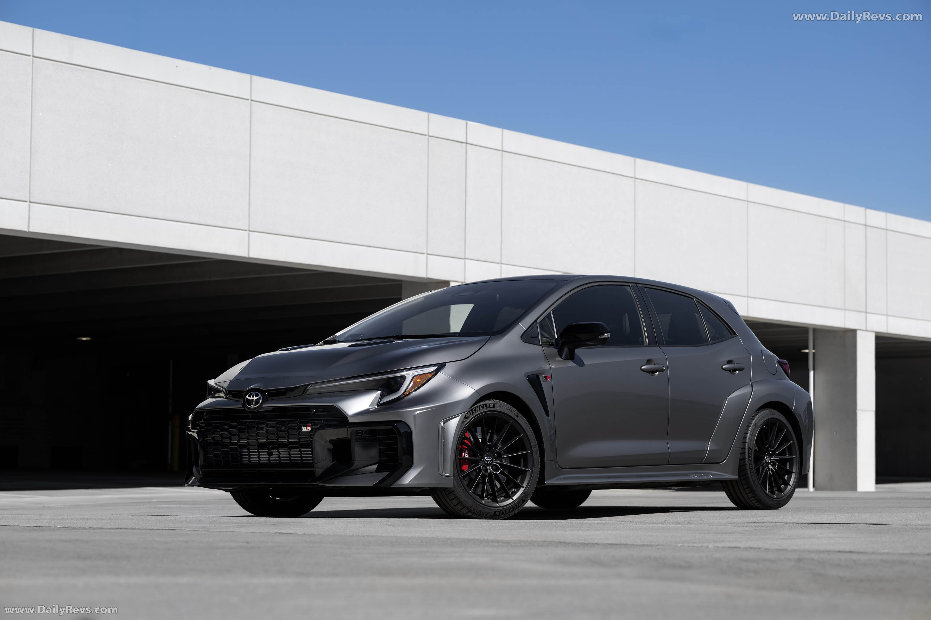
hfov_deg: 26.7
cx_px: 466
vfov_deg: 17.9
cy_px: 310
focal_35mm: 76
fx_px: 1965
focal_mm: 76
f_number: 5
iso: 50
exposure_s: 1/200
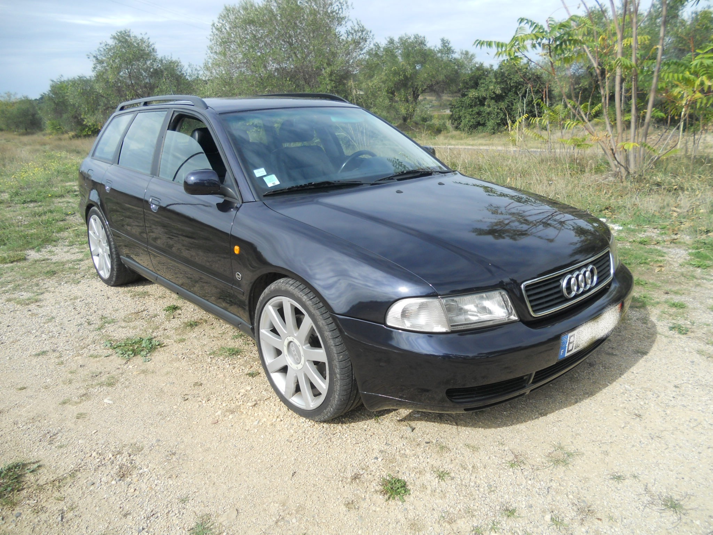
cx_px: 356
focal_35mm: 27
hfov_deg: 65.3
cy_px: 268
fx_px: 556
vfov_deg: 51.4
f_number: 3.2
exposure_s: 1/640
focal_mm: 4.9
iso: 80
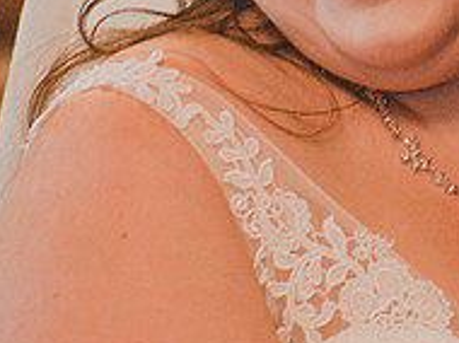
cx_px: 531
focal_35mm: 645
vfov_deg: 2.3
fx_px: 8542
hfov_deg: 3.1
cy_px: -110
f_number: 4.8
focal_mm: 130
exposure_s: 1/60
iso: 4000
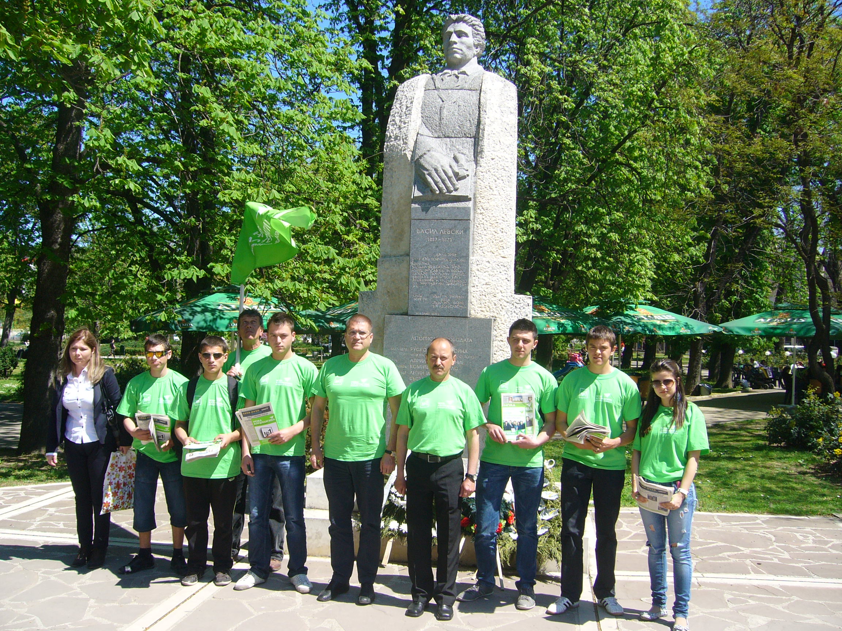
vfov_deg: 40.7
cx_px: 421
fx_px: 851
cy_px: 316
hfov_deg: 52.6
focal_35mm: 35
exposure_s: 1/200
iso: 64
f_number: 5.6
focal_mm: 5.8
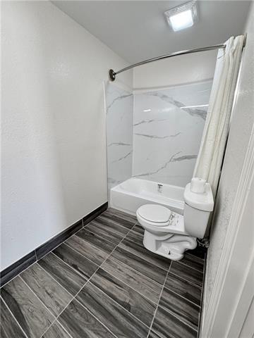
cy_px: 169
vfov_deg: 102.1
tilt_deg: -16.5
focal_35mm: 14
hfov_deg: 85.7
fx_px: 137
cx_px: 127
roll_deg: -0.4
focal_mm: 2.22
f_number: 2.2
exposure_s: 1/120
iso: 200
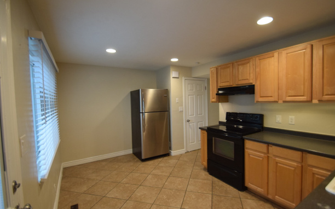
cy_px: 107
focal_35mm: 16
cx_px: 174
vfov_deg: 71.2
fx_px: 146
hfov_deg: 97.8
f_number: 3.5
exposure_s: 1/60
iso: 900
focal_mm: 10
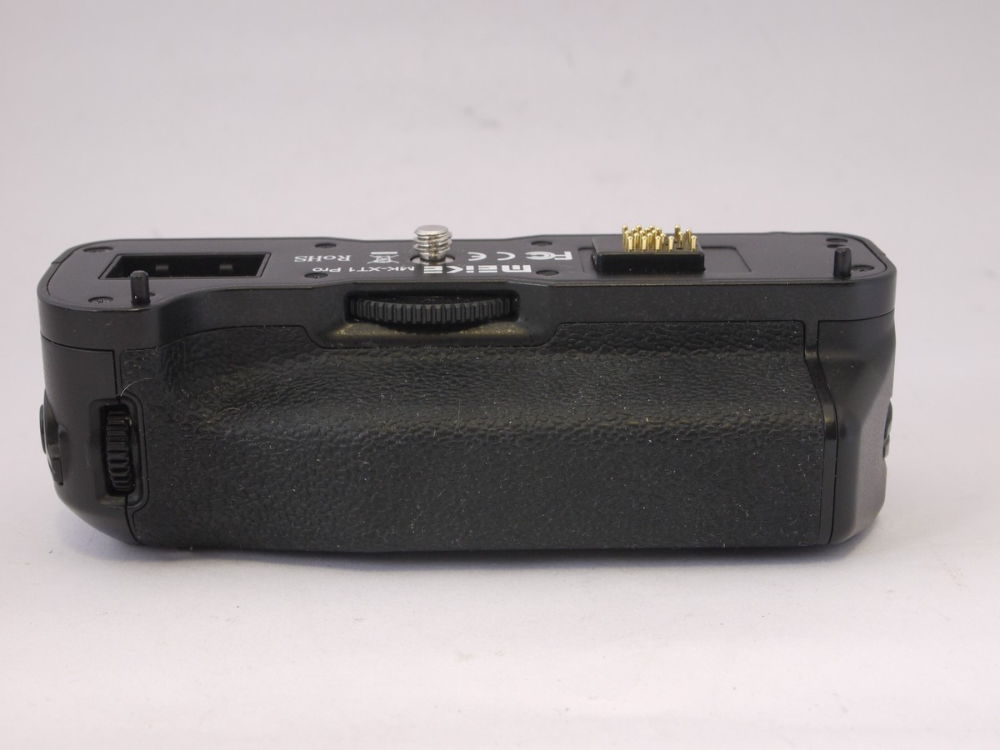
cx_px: 500
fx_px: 1733
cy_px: 375
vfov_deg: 24.4
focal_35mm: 60
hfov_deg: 32.2
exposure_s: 1/6
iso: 400
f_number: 10
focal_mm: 30
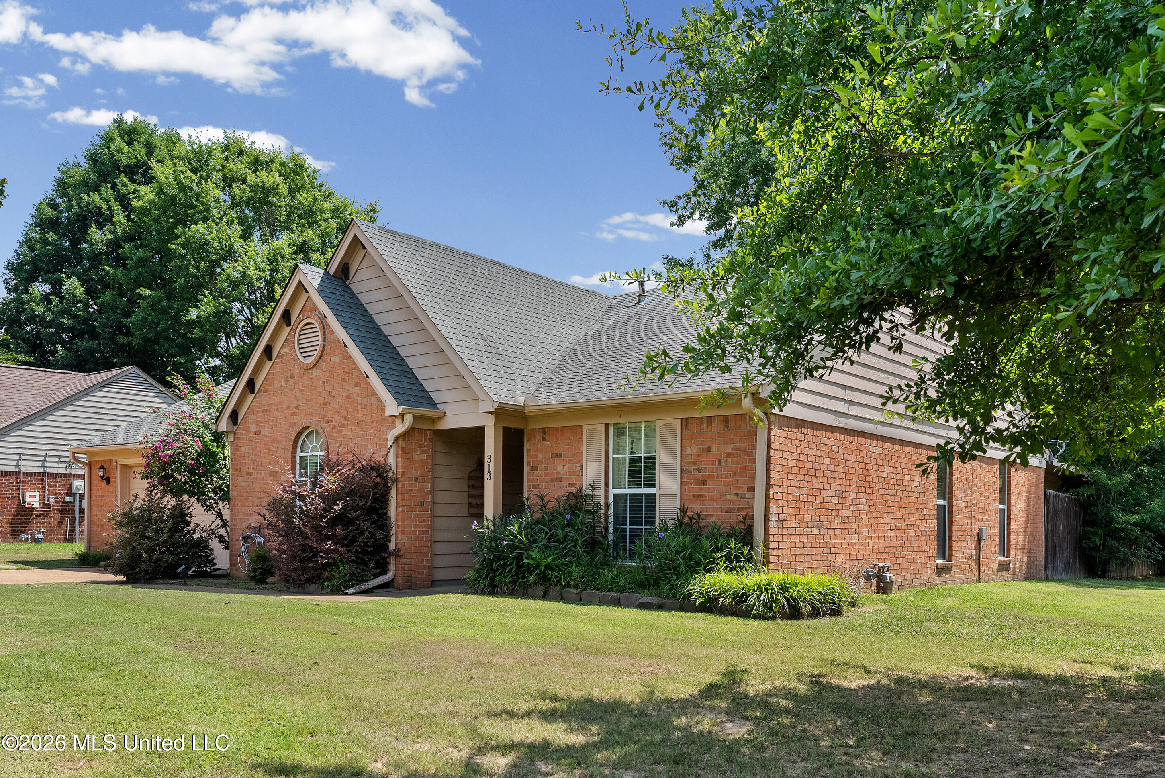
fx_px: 971
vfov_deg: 43.7
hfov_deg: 61.9
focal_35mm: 30
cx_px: 582
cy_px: 389
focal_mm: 30
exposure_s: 1/500
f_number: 9
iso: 800
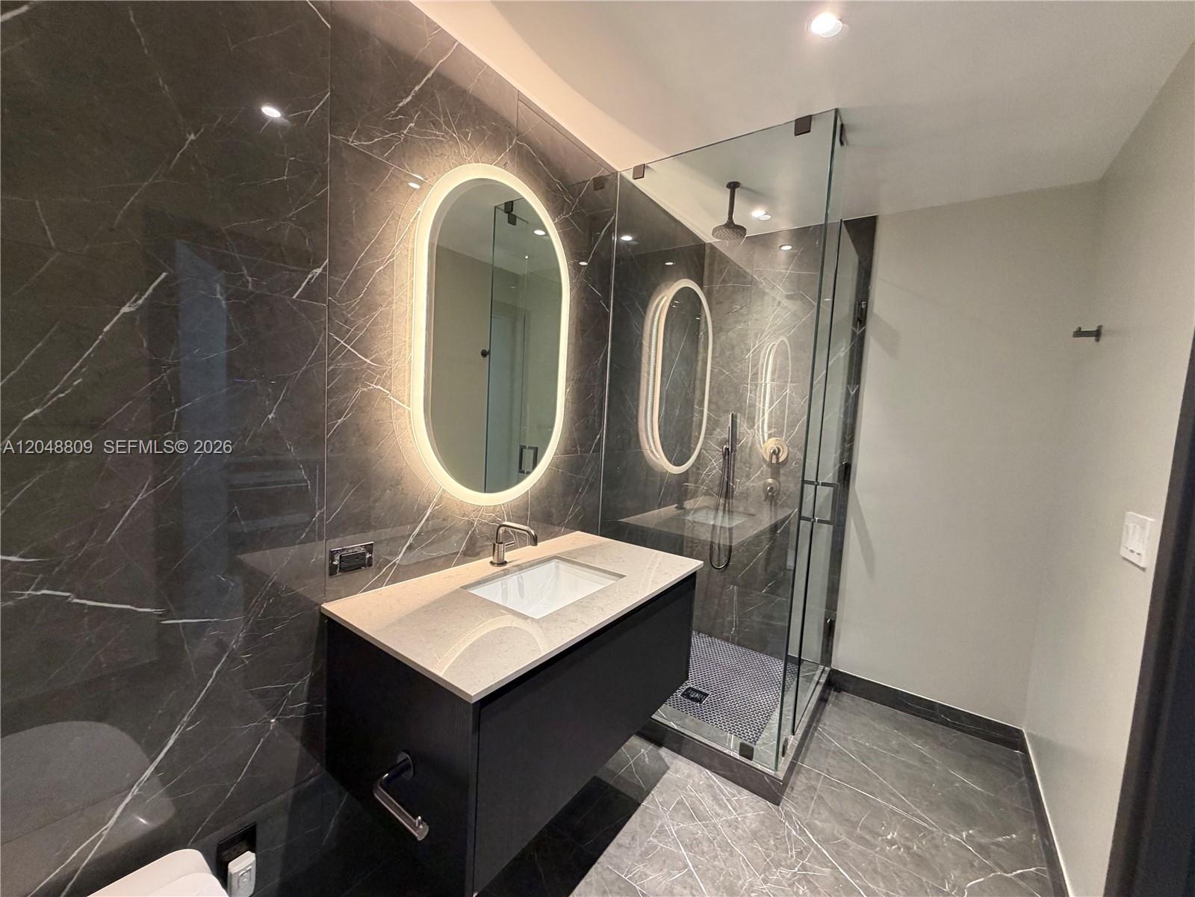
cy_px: 448
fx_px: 483
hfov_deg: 102.1
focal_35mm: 14
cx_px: 598
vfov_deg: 85.7
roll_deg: -3.1
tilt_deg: -5.0
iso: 320
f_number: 2.2
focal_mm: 2.22
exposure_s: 1/60
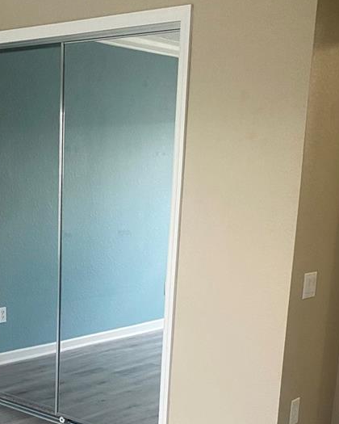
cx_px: 118
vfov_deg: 31.2
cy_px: 372
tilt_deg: -12.2
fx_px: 727
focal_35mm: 58
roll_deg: -2.3
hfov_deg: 26.1
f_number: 1.8
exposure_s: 1/60
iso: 250
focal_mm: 4.25
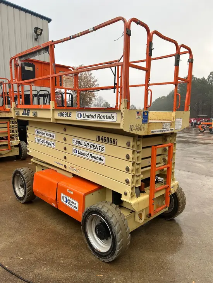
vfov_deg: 67.3
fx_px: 213
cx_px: 106
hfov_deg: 53.1
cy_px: 142
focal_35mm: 26
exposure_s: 1/261
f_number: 1.5
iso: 40
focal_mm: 5.7
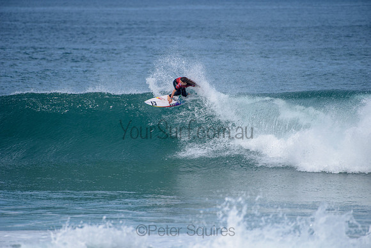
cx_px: 186
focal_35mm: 500
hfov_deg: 4.1
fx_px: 5154
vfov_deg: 2.8
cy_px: 124
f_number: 6.3
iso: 250
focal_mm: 500
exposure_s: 1/2500
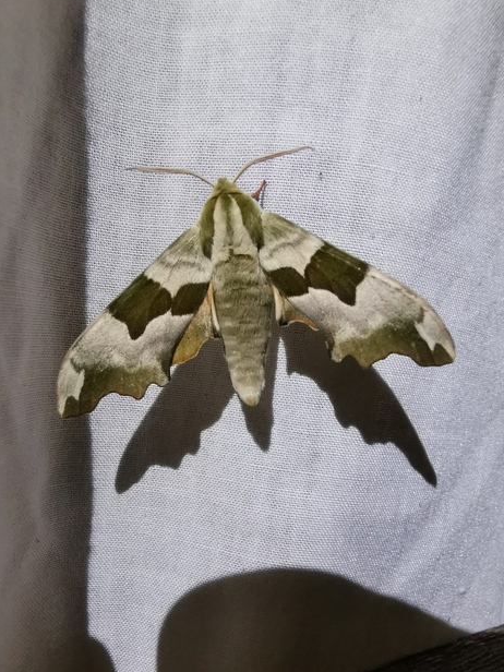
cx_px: 260
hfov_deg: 51.3
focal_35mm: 27
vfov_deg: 65.3
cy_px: 333
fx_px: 524
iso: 320
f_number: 2.2
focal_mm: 2.35
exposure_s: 1/50
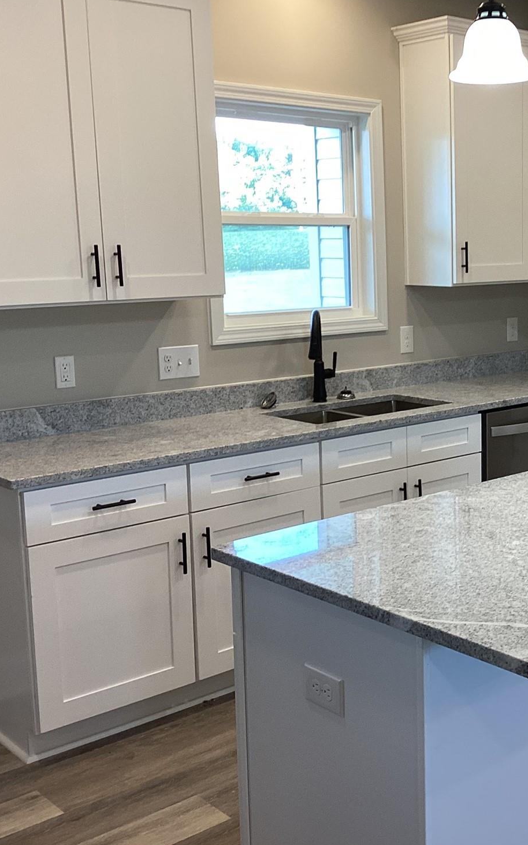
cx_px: 469
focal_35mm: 46
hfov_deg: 27.1
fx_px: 1059
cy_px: 409
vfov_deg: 43.5
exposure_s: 1/60
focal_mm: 3.3
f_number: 2.4
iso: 64
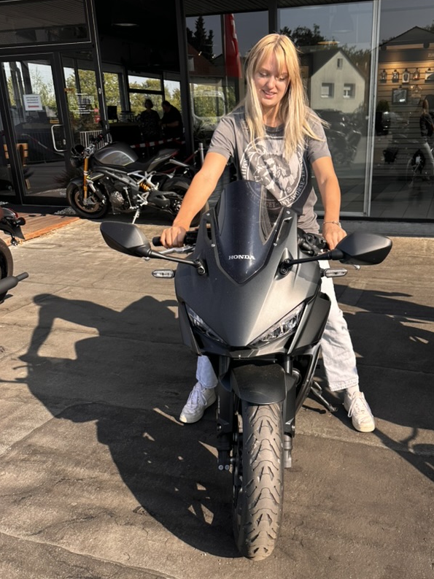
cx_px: 279
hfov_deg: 45.0
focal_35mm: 31
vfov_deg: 58.2
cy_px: 322
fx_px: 518
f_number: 1.78
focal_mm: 6.86
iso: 80
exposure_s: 1/1880
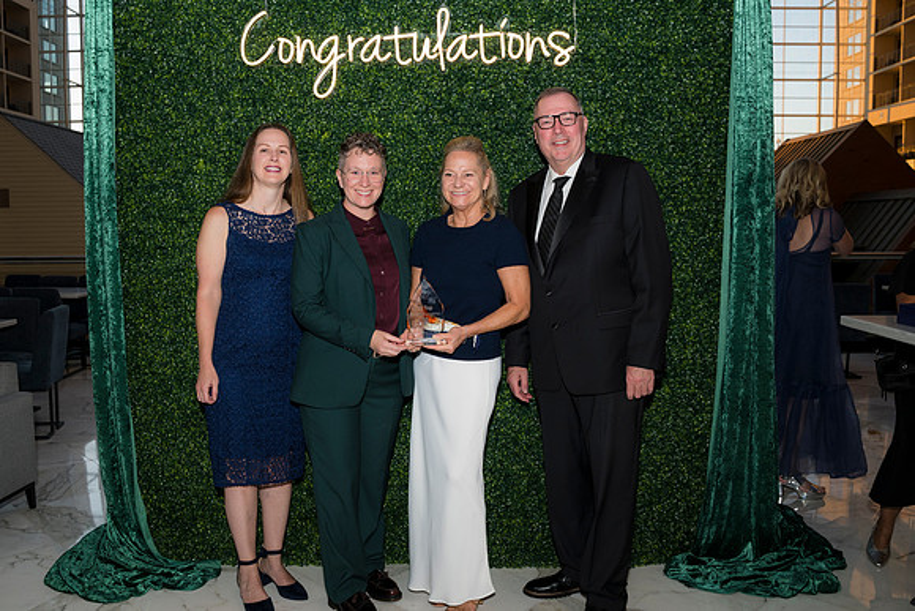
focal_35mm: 30
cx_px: 458
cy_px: 306
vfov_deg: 43.6
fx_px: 763
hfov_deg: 61.9
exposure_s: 1/160
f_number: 5
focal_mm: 30
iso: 500
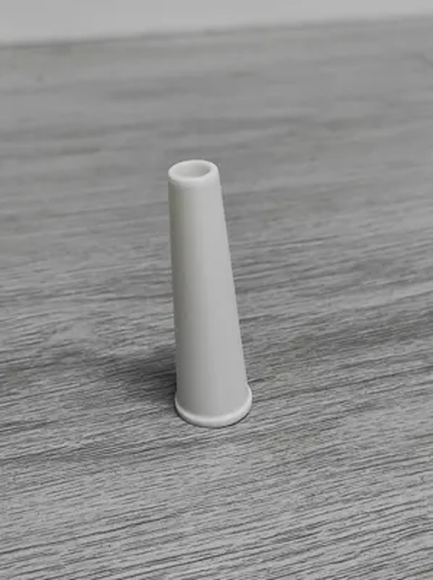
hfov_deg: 54.8
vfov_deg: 69.5
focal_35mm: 25
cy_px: 290
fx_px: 418
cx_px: 216
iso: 382
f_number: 1.89
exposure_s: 1/33
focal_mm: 5.43
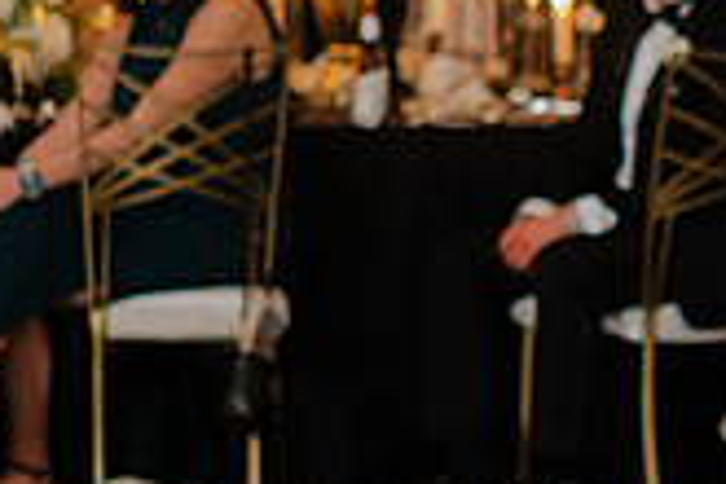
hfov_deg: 6.8
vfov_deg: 4.6
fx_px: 6029
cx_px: 1043
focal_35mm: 299
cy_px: 165
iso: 2000
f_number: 2
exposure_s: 1/160
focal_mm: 85
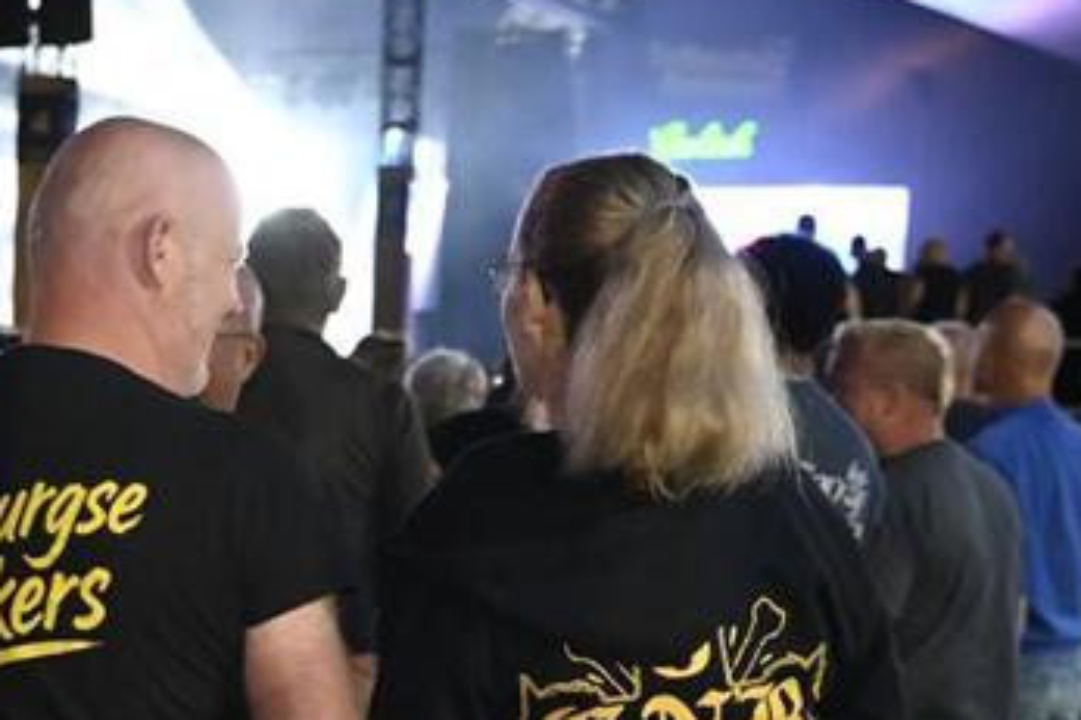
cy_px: 737
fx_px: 3601
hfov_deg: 16.2
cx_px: -327
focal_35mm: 120
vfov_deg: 11.3
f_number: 4
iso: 6400
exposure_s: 1/60
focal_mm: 42
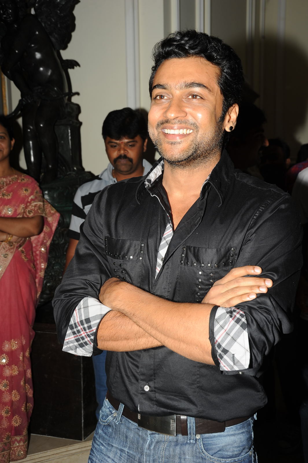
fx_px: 578
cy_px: 232
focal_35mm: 45
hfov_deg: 29.8
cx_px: 154
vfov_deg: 43.6
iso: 200
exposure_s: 1/125
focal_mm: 45
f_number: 9
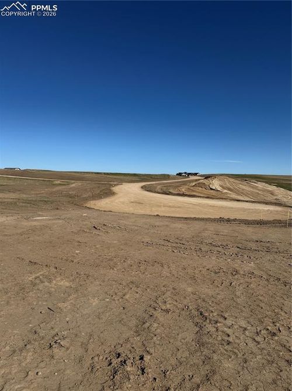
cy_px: 196
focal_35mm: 24
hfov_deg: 56.8
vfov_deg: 71.6
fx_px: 270
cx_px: 146
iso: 80
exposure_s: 1/9091
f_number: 1.78
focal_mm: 6.76
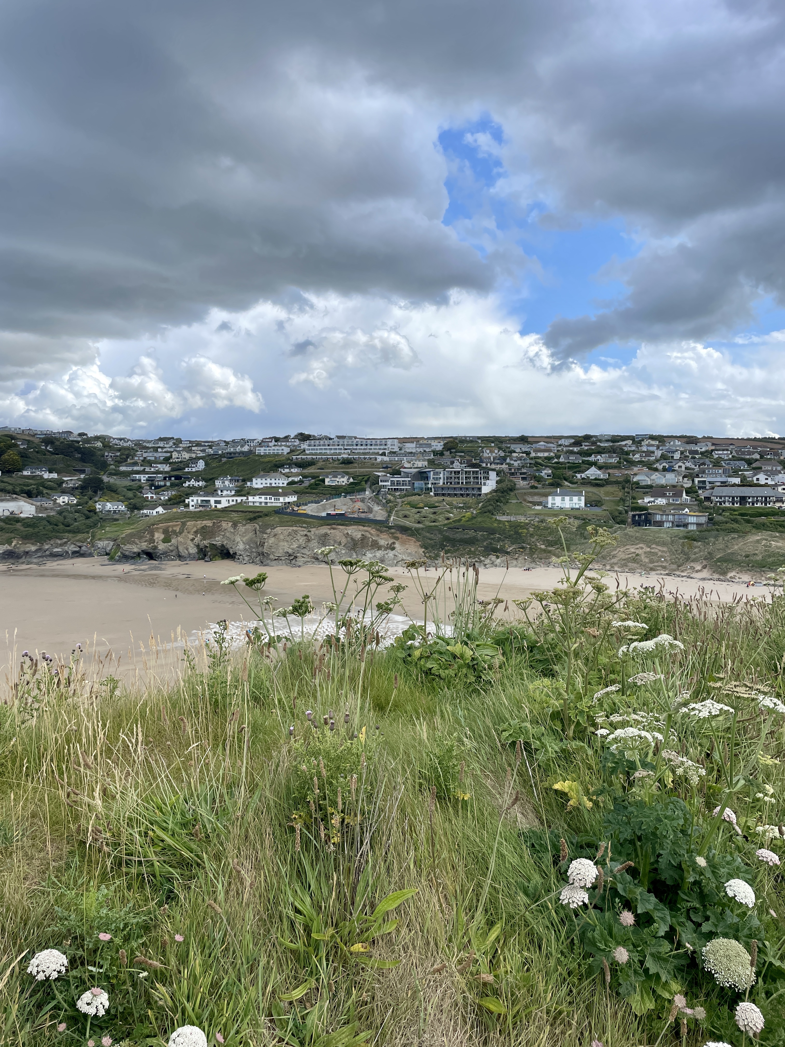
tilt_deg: -2.7
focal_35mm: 26
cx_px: 392
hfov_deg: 53.1
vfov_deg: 67.3
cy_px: 524
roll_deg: +0.4
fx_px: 786
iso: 32
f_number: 1.6
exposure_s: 1/3401
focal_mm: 4.2
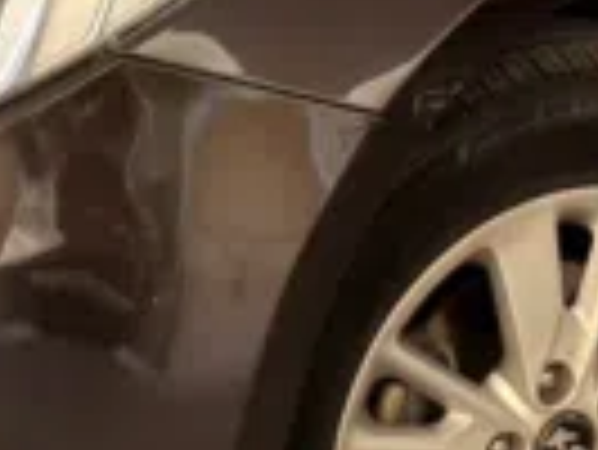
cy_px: -207
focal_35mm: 168
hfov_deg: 11.6
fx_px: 2905
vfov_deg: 8.7
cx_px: 625
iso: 320
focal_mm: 6.76
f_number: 1.78
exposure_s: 1/40
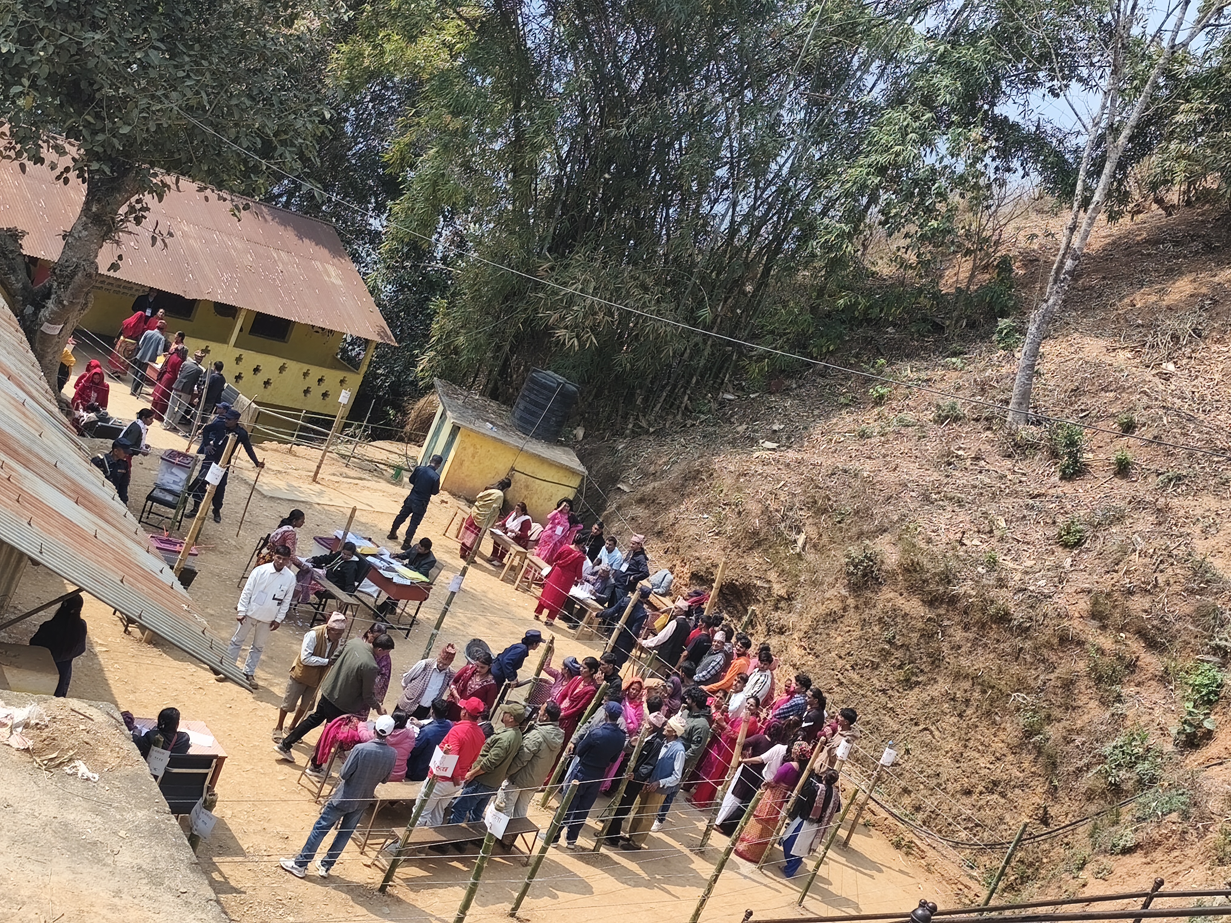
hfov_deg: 47.9
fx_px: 1387
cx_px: 616
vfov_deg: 36.8
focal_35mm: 39
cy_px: 462
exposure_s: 1/582
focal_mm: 6.14
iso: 50
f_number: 1.65
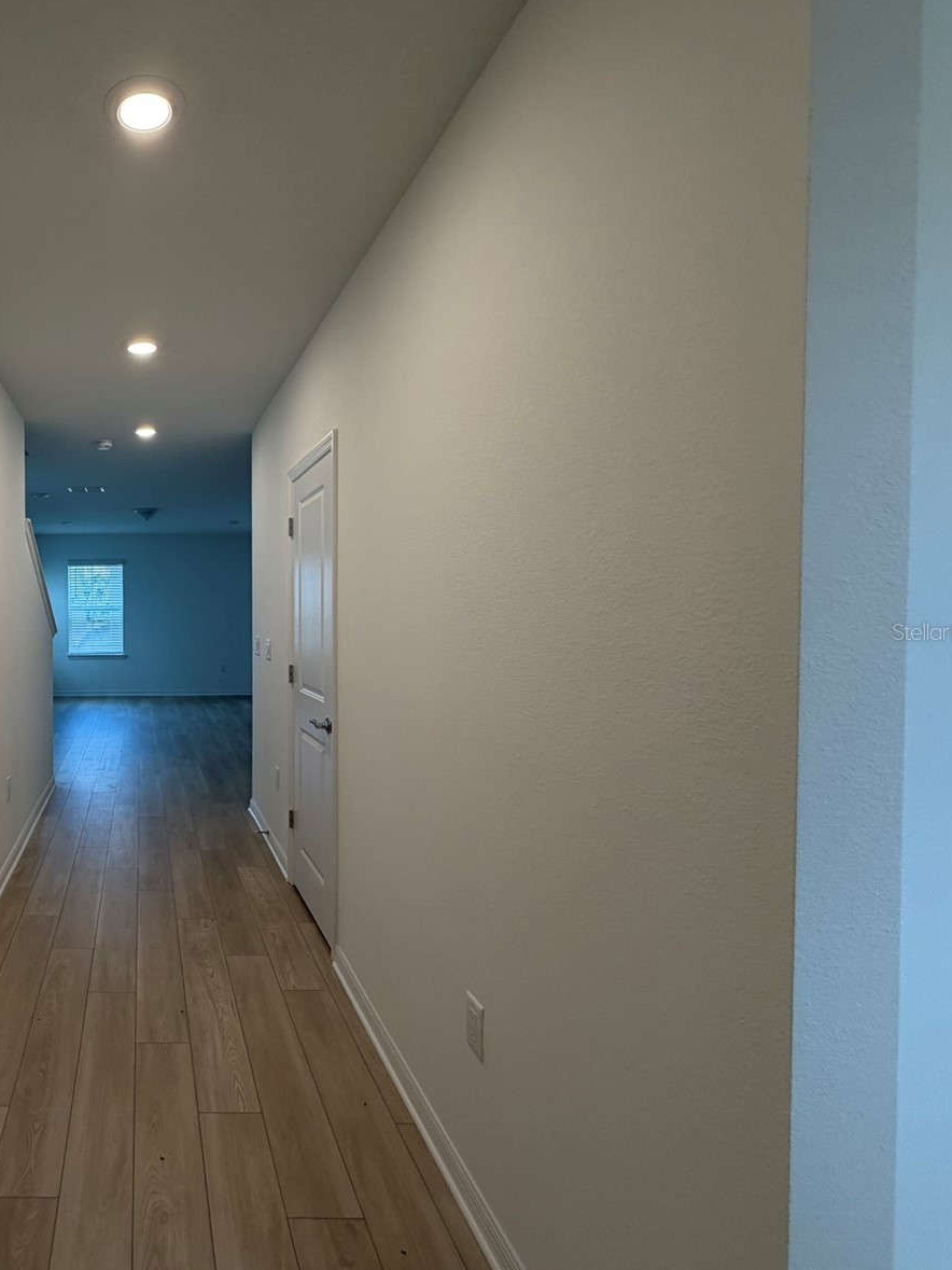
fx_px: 697
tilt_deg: -1.5
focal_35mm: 19
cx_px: 132
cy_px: 631
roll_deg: +0.7
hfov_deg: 60.4
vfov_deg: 84.7
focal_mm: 2.22
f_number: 2.2
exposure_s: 1/120
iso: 125
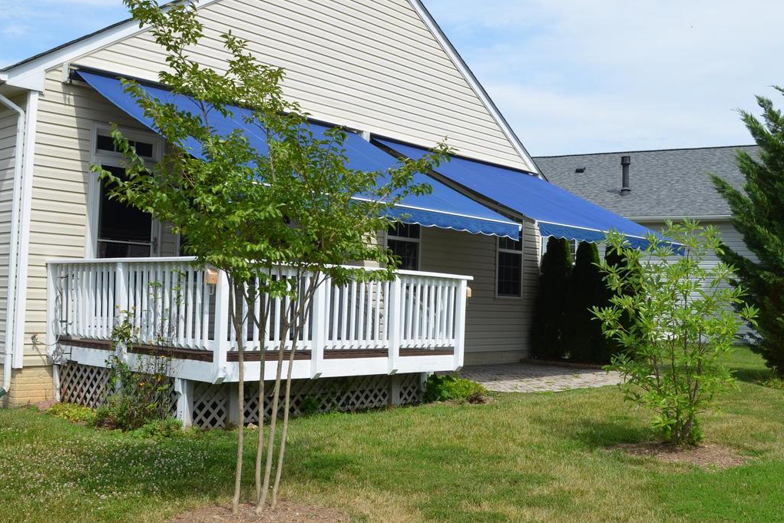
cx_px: 391
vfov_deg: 35.1
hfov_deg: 50.7
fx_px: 828
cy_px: 246
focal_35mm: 38
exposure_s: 1/250
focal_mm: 18
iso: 100
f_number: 8
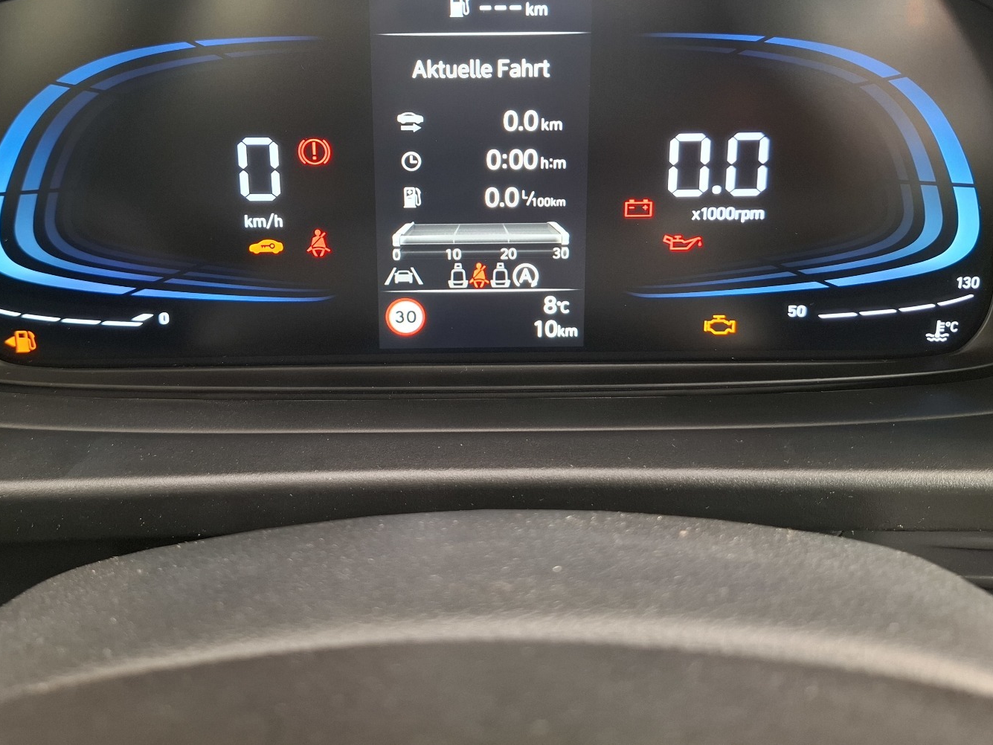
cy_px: 246
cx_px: 463
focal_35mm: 31
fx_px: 890
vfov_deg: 44.8
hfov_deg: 58.3
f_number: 1.8
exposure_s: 1/33
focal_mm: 5.54
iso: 250
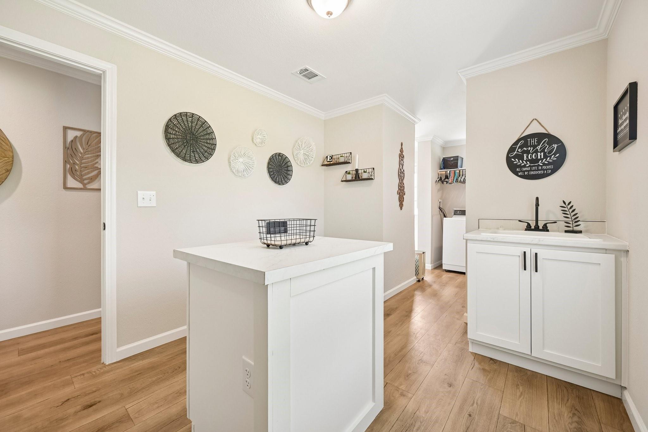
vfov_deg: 81.2
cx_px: 324
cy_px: 216
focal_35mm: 14
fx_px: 252
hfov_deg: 104.3
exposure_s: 1/10
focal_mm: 14
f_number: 9
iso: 250
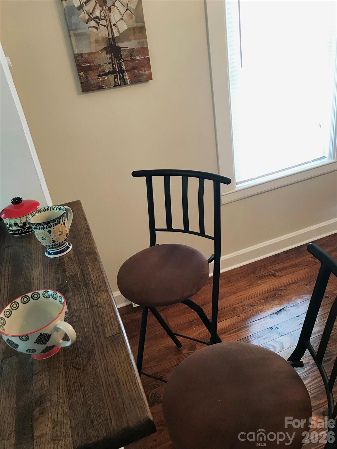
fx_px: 363
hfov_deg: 49.7
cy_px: 224
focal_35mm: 28
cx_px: 168
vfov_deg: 63.4
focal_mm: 3.99
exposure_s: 1/15
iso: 40
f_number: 1.8
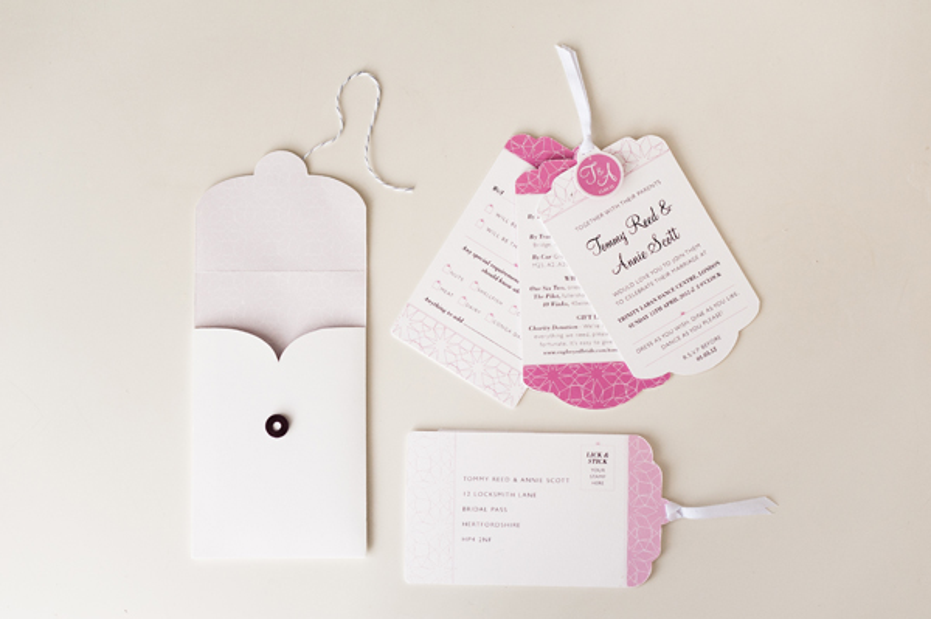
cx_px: 466
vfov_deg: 26.9
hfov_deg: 39.6
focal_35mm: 50
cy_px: 310
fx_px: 1292
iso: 400
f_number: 3.2
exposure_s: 1/100
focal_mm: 50
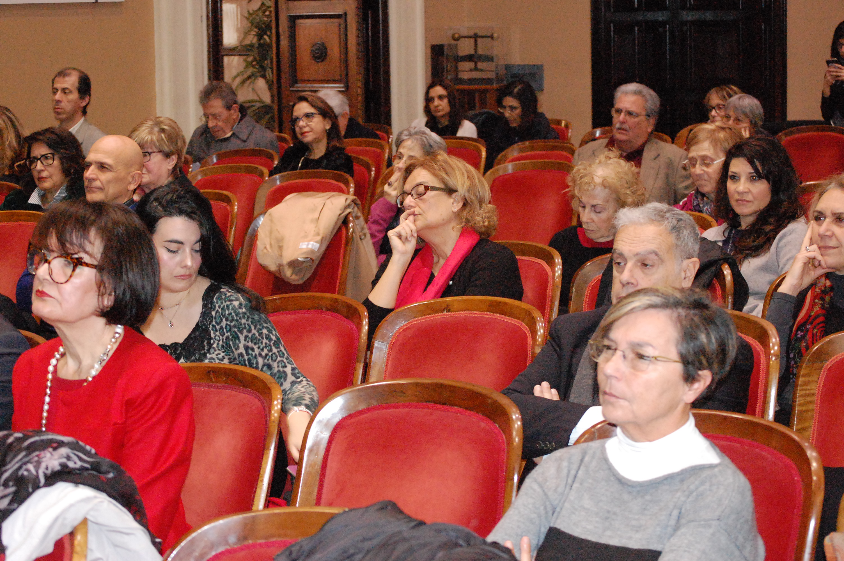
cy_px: 280
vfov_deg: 16.5
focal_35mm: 82
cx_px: 422
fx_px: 1932
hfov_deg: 24.6
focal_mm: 55
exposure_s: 1/60
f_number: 5.6
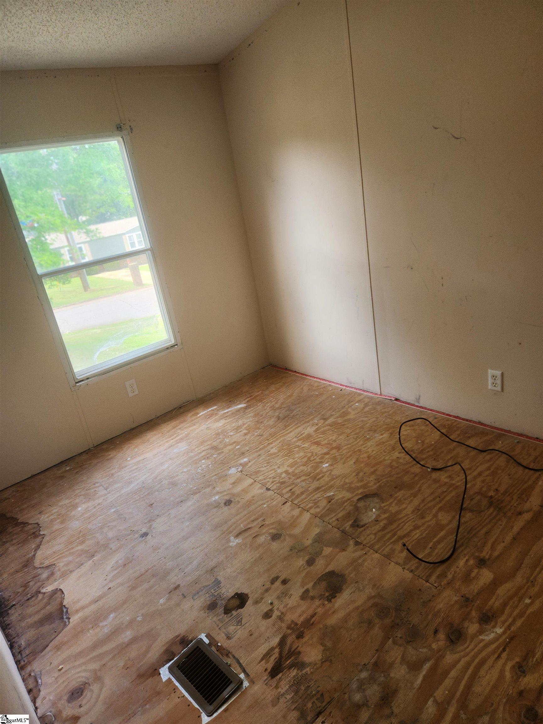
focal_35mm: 23
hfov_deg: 58.9
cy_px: 362
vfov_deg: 73.9
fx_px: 481
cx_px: 272
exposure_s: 1/120
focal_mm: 5.4
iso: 125
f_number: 1.8
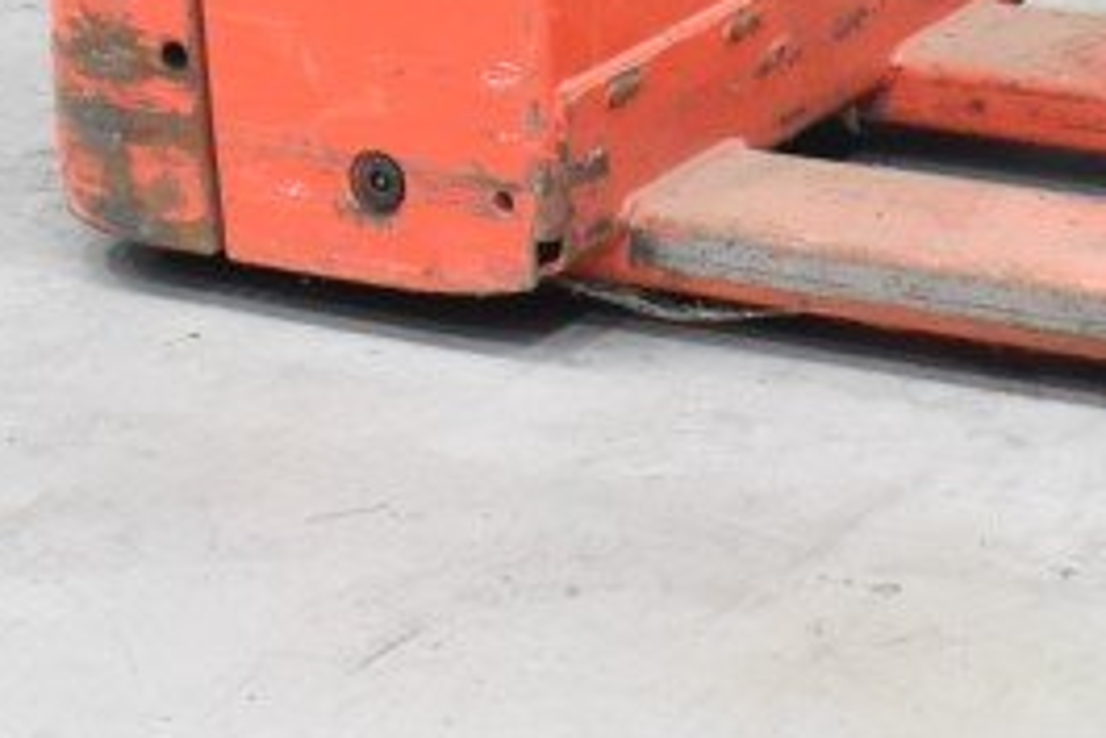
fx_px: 5633
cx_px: 1006
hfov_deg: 11.1
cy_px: -921
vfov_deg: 7.1
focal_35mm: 183
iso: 1600
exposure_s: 1/25
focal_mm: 27
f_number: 5.6
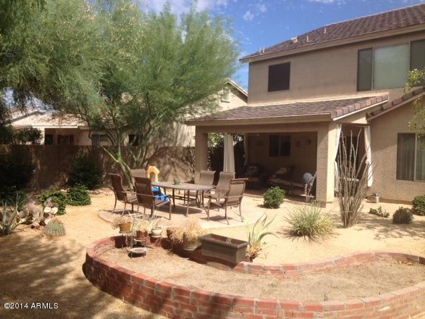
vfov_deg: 40.7
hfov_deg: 52.6
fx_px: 430
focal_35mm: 35
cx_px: 212
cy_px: 160
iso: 50
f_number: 2.4
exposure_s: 1/1727
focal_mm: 4.28
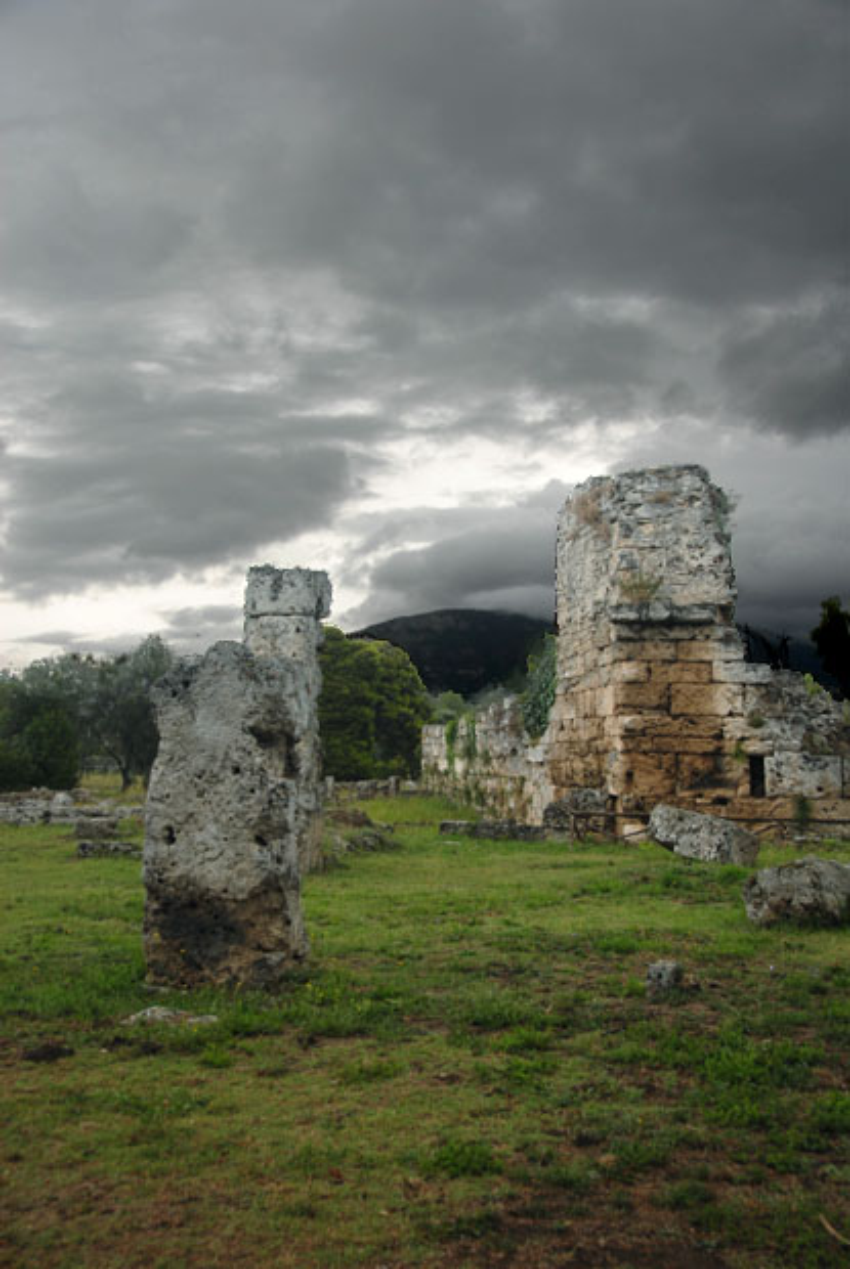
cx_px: 425
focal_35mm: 36
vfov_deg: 53.1
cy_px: 634
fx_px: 1271
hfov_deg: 37.0
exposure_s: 1/160
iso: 100
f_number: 3.8
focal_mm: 24
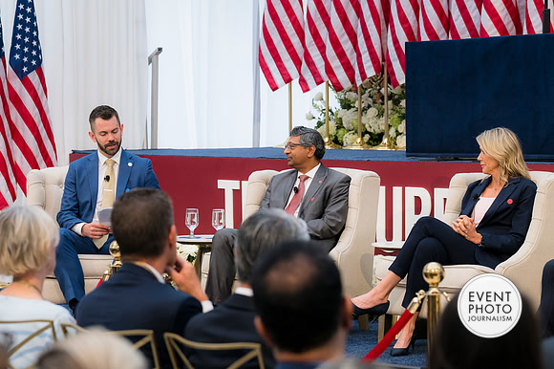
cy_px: 184
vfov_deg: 11.1
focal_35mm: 123
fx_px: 1892
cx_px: 277
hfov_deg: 16.7
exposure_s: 1/160
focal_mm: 82
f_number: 4
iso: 450
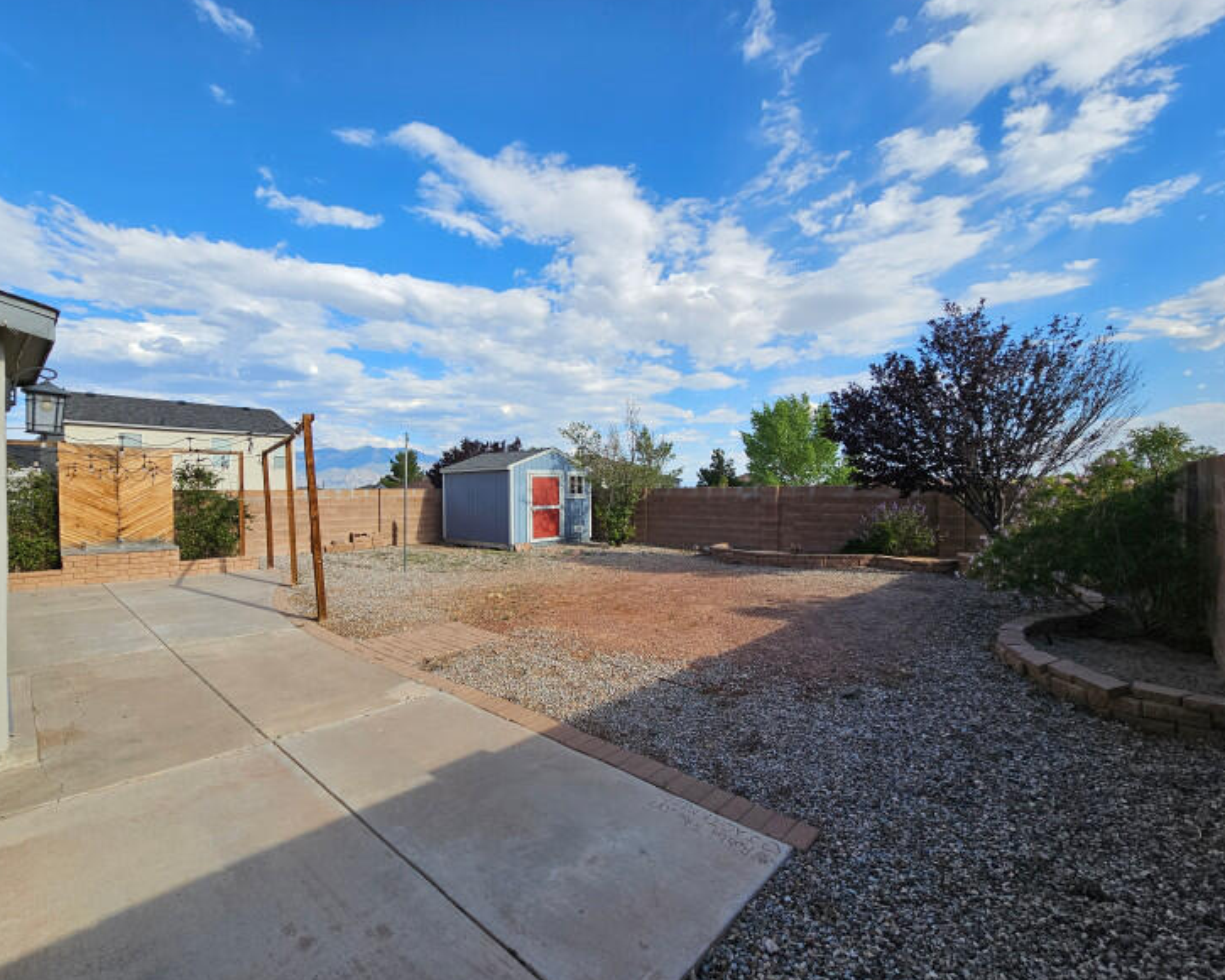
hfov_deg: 100.5
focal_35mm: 14
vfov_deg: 88.0
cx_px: 561
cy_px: 495
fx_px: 508
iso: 50
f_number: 2.2
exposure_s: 1/2038
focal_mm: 2.2
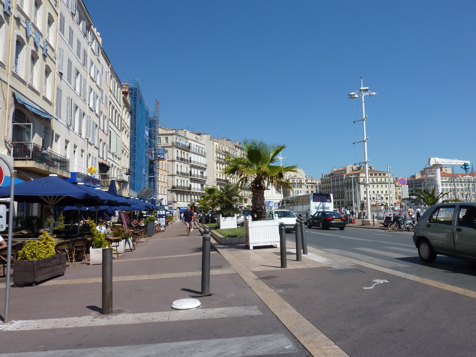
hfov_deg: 69.4
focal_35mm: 25
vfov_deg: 54.9
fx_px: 344
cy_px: 178
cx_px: 238
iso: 80
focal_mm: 4.1
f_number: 5.6
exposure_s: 1/500
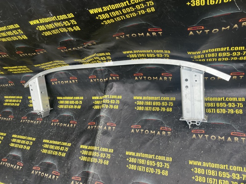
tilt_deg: -48.8
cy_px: 92
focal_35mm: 26
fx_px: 185
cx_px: 123
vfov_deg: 53.0
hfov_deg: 67.3
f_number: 1.6
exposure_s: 1/134
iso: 32
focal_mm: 4.2
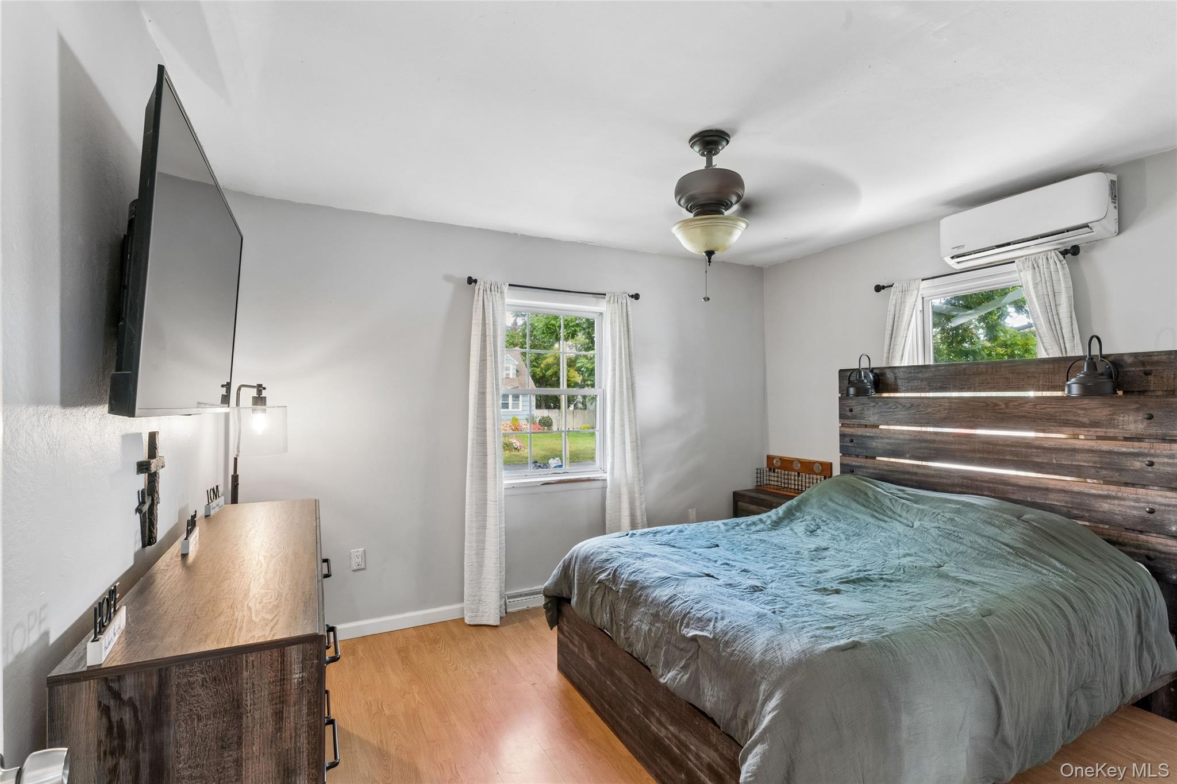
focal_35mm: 17
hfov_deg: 94.6
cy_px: 392
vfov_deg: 71.7
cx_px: 588
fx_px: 543
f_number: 13
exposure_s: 1/6
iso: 400
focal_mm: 16.6
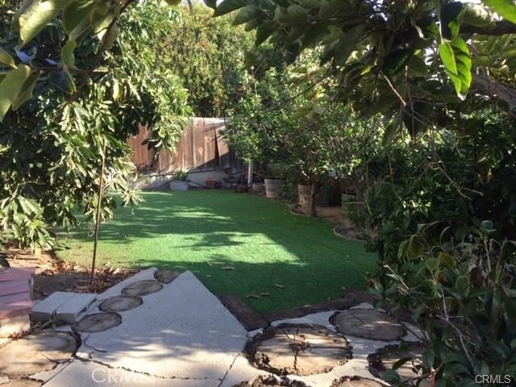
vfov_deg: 48.2
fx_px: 432
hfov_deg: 61.7
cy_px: 194
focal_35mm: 29
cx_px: 258
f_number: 2.2
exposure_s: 1/220
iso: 32
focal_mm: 4.15
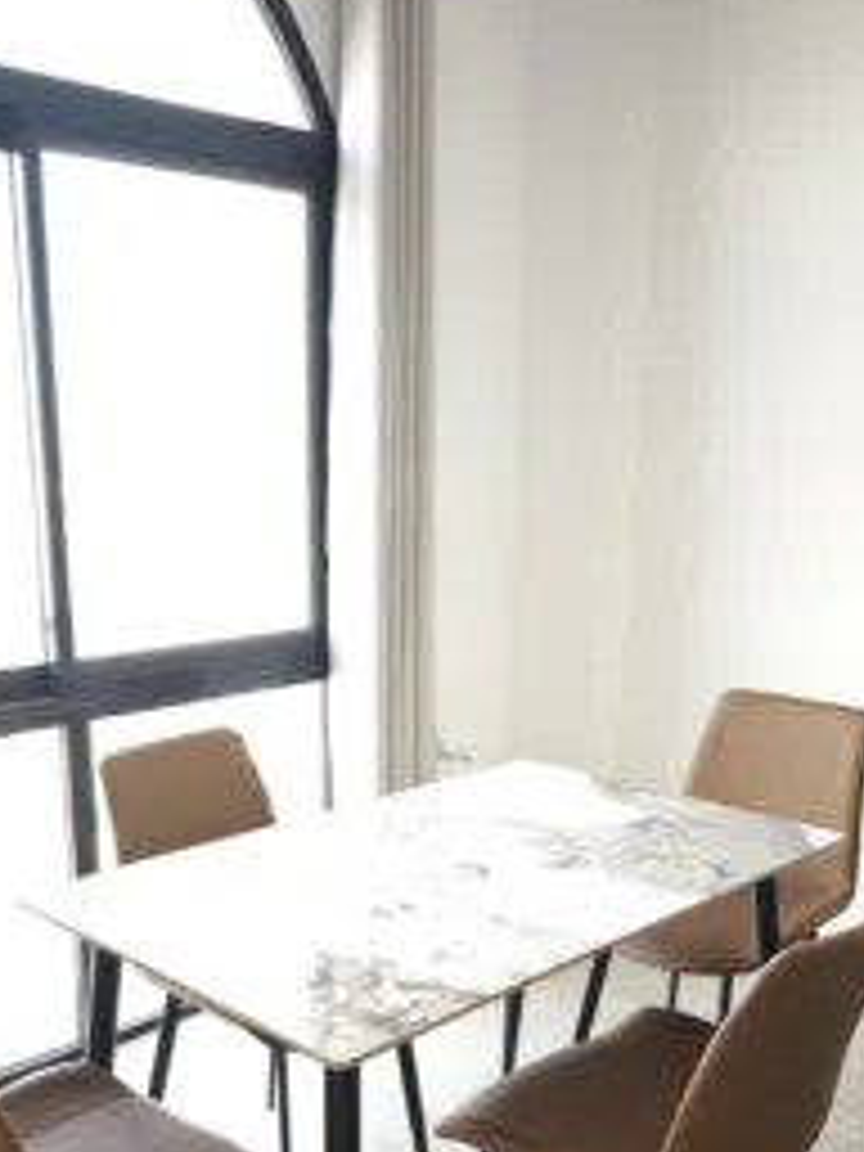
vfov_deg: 50.1
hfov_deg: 39.5
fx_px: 1198
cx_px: 360
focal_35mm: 36
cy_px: 796
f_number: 1.62
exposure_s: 1/50
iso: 640
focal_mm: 6.55
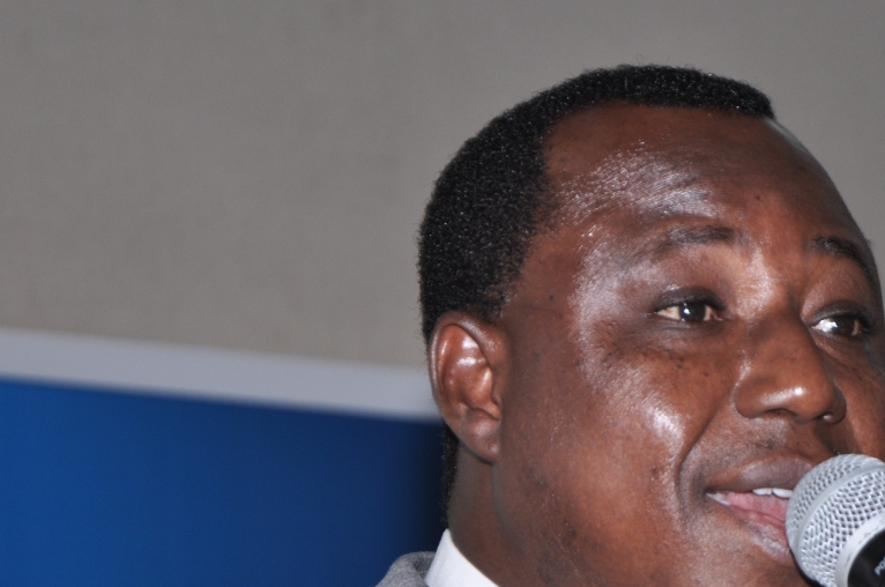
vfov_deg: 5.8
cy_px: 496
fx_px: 5792
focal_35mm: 236
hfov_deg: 8.7
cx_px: 689
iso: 200
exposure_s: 1/60
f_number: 5.3
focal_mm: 80
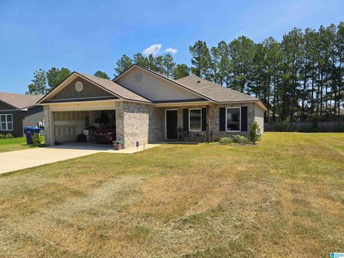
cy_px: 129
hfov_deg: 73.9
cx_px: 172
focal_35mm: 23
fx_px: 229
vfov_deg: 58.9
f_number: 1.7
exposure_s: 1/758
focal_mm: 6.3
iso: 12
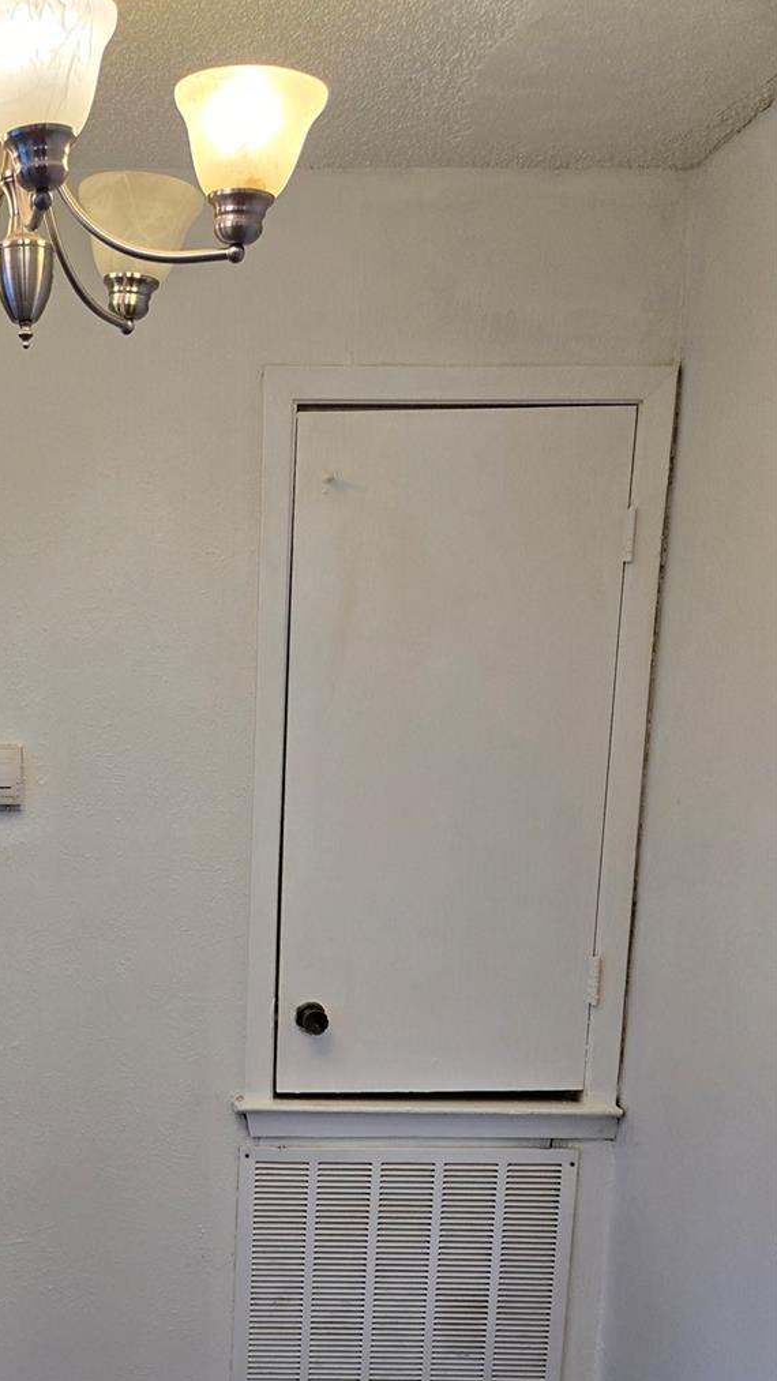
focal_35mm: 38
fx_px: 1391
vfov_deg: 50.6
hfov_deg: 29.1
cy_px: 1036
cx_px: -5
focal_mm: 5.4
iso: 100
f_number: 1.8
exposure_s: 1/120
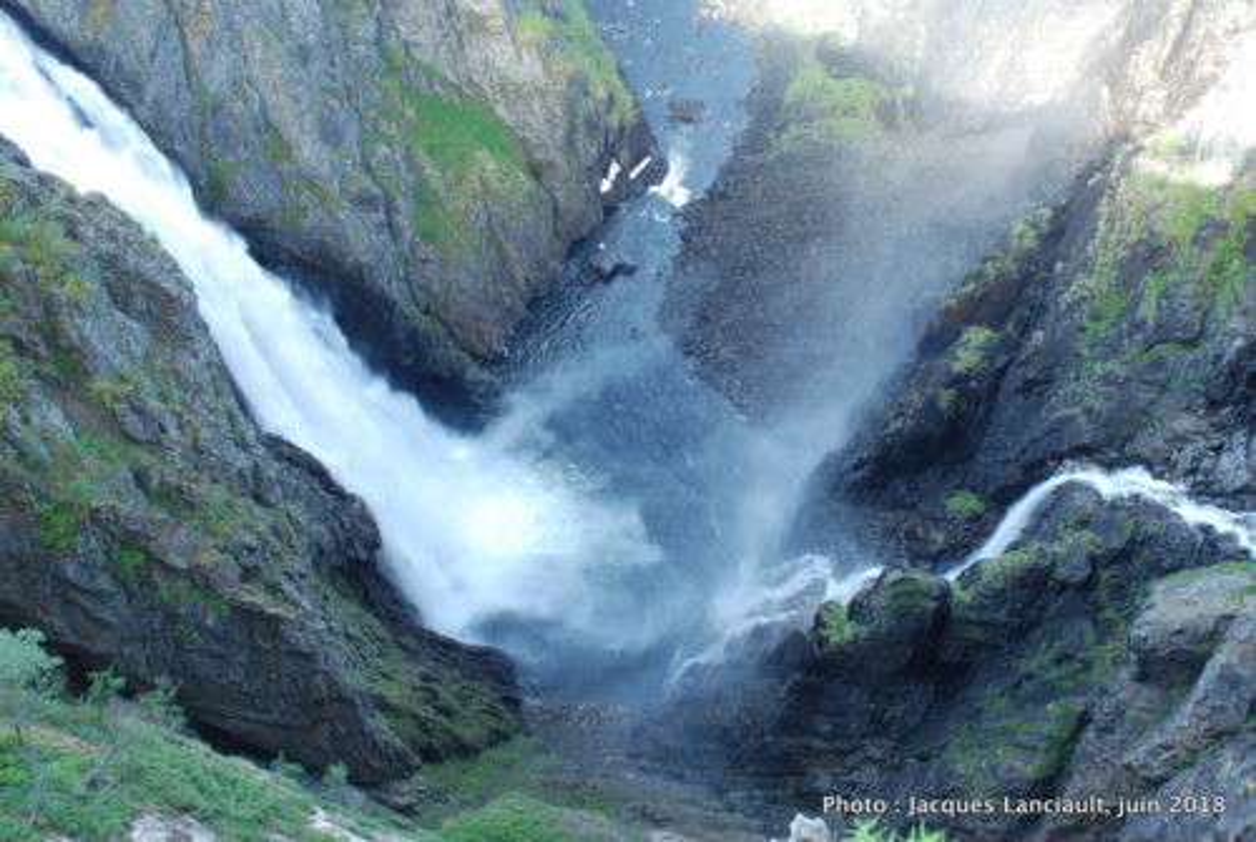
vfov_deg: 32.0
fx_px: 1467
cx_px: 628
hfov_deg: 46.3
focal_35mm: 42
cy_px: 421
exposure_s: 1/20
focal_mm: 28
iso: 320
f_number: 11
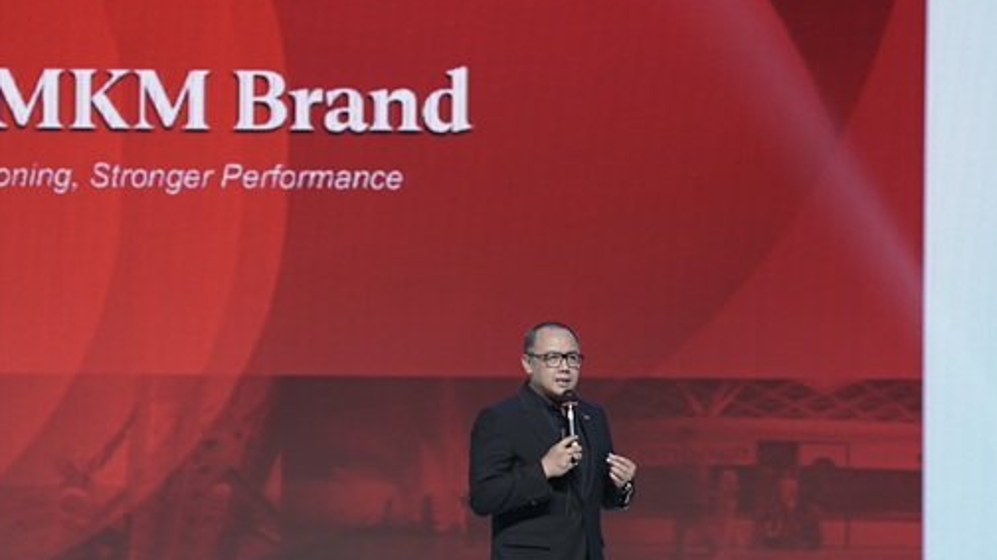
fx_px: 5602
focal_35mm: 212
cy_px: 354
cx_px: 186
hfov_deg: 10.1
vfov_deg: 5.7
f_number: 2.2
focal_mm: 85
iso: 160
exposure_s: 1/160
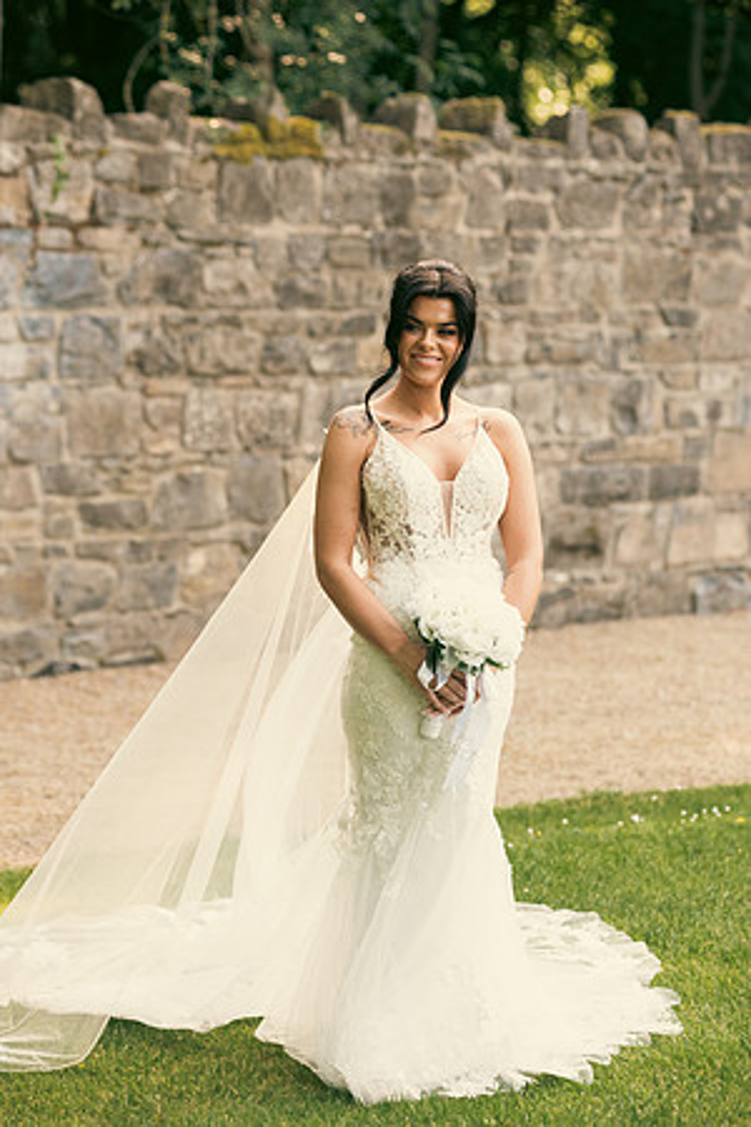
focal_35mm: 120
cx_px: 376
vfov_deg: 17.1
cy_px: 564
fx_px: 3755
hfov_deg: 11.4
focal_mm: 120
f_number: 3.5
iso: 250
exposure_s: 1/250
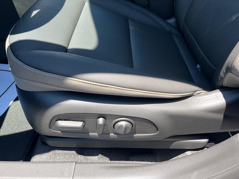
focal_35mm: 26
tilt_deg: -44.3
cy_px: 90
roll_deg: -5.6
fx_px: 180
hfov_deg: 67.3
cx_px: 120
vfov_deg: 53.1
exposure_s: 1/218
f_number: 1.6
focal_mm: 5.1
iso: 40
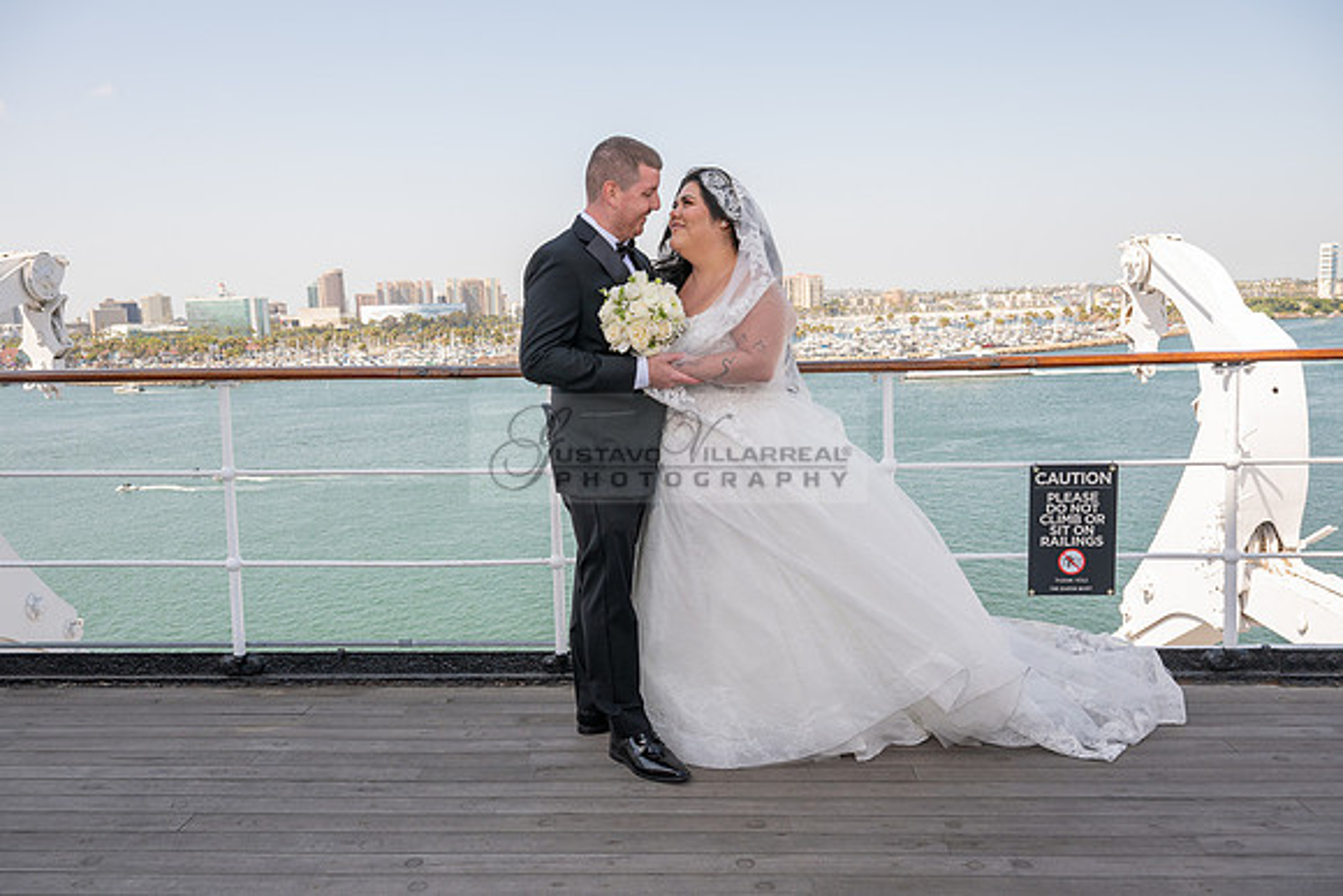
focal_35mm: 29
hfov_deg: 63.6
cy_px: 448
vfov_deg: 45.0
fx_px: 1082
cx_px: 672
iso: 200
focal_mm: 29
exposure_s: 1/200
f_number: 9
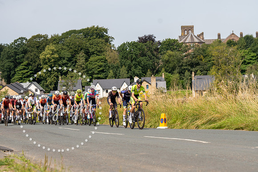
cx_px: 129
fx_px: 702
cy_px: 86
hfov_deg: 20.8
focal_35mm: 98
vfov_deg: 14.0
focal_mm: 98
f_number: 4.5
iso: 100
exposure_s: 1/800
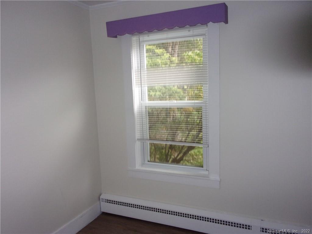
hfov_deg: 63.4
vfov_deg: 49.7
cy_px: 117
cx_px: 156
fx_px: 252
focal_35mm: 28
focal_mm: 5.1
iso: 200
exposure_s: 1/34
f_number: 3.9
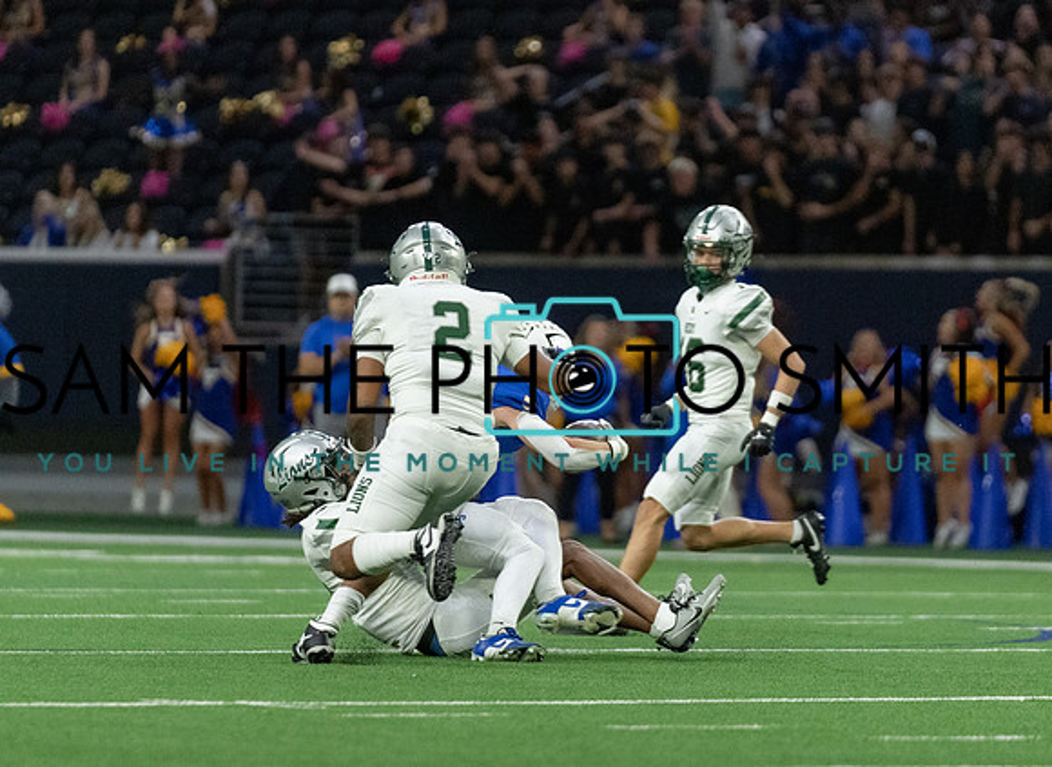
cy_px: 324
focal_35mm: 349
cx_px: 574
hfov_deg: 5.7
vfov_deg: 4.2
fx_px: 10492
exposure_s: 1/1250
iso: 3200
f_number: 2.8
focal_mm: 200
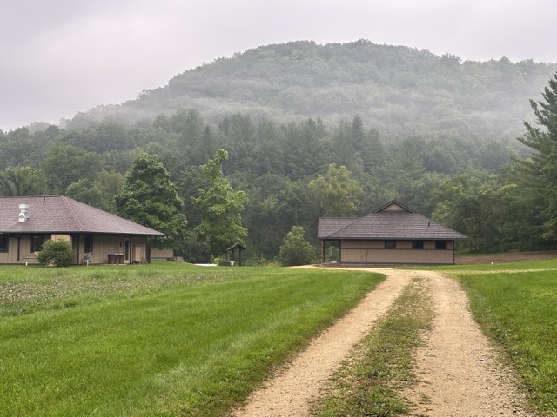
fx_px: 772
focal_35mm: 48
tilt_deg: +3.2
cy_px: 208
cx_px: 278
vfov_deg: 30.3
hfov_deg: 39.7
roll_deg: -0.2
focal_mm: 6.86
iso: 80
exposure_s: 1/142
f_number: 1.78
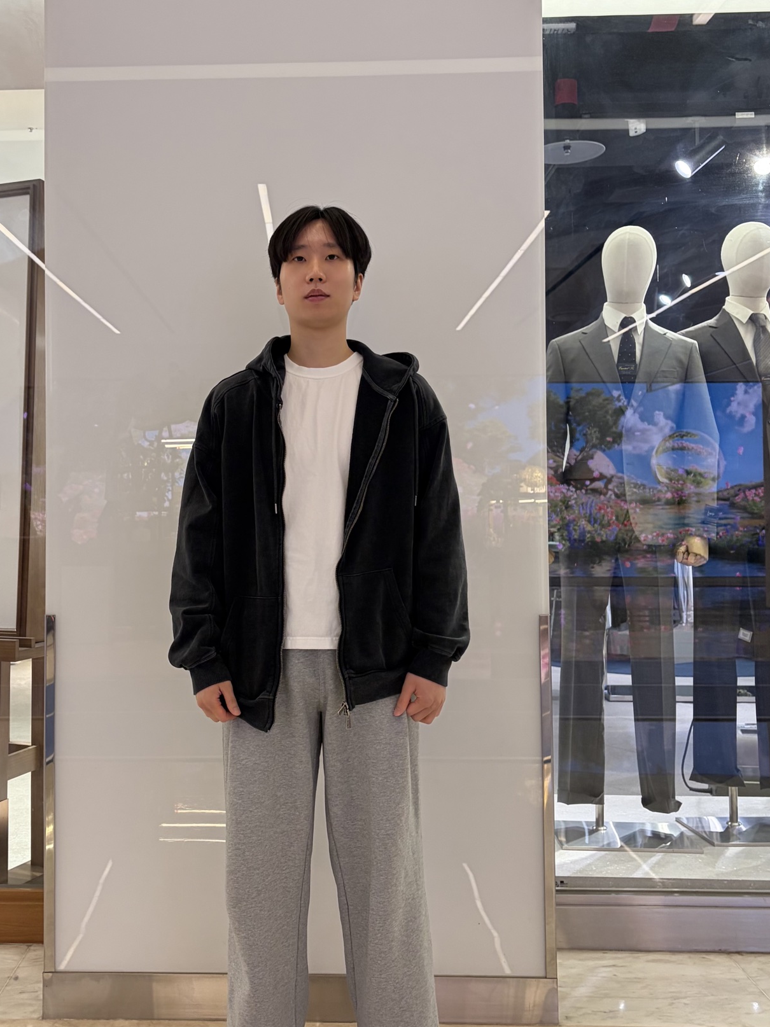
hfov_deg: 42.8
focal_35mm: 33
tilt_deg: +1.8
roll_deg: -0.4
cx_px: 318
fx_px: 979
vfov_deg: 55.3
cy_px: 560
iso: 125
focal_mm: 5.96
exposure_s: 1/138
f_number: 1.6
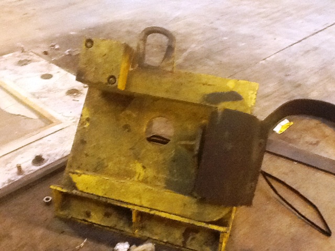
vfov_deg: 44.2
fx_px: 310
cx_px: 168
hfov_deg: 56.8
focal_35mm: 32
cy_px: 126
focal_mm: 2.03
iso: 500
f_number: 2.4
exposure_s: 1/20
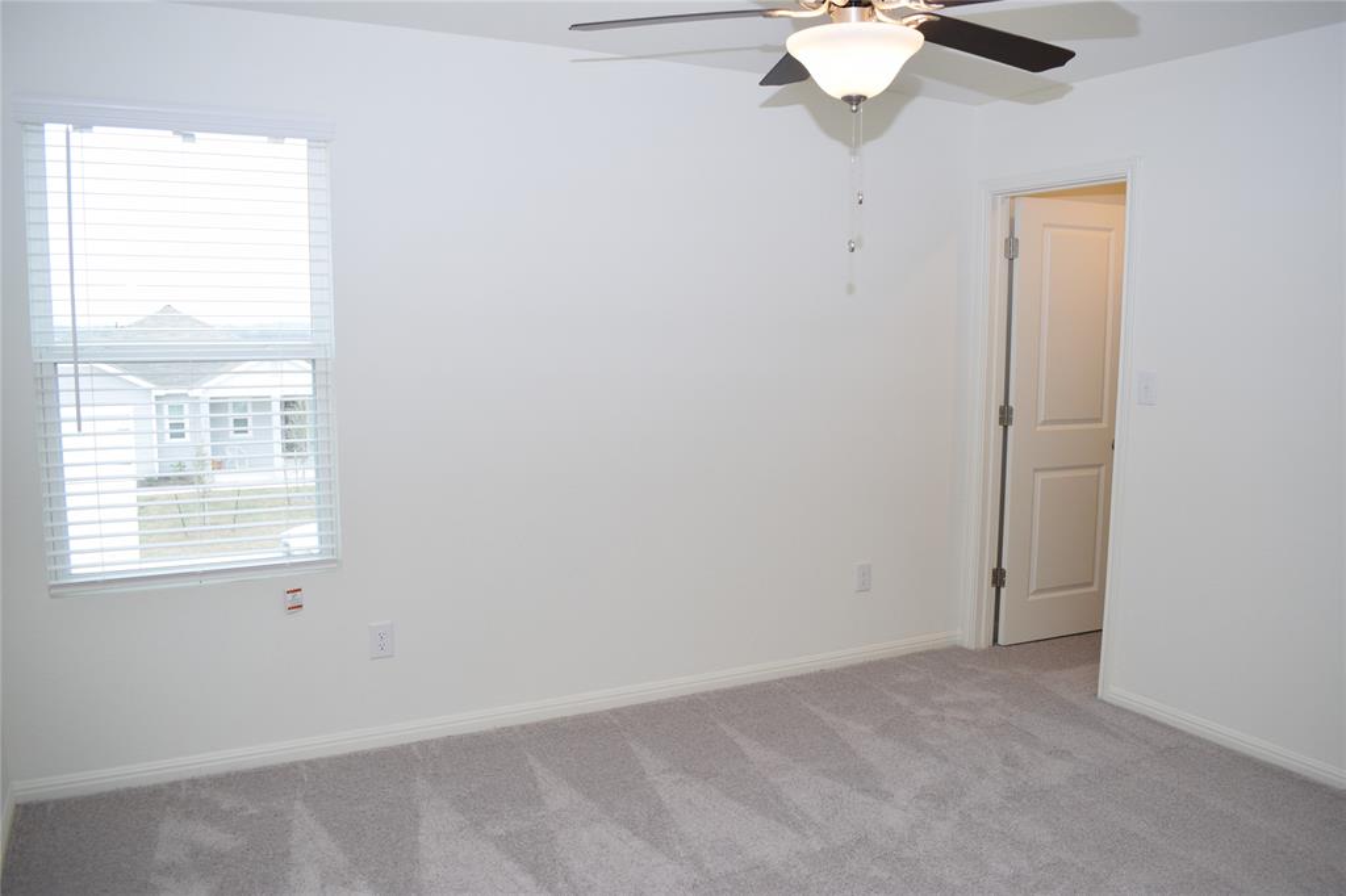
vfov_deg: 47.9
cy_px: 448
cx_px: 673
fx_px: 1009
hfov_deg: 67.4
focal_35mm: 27
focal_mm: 18
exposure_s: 1/125
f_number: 5.6
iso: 400
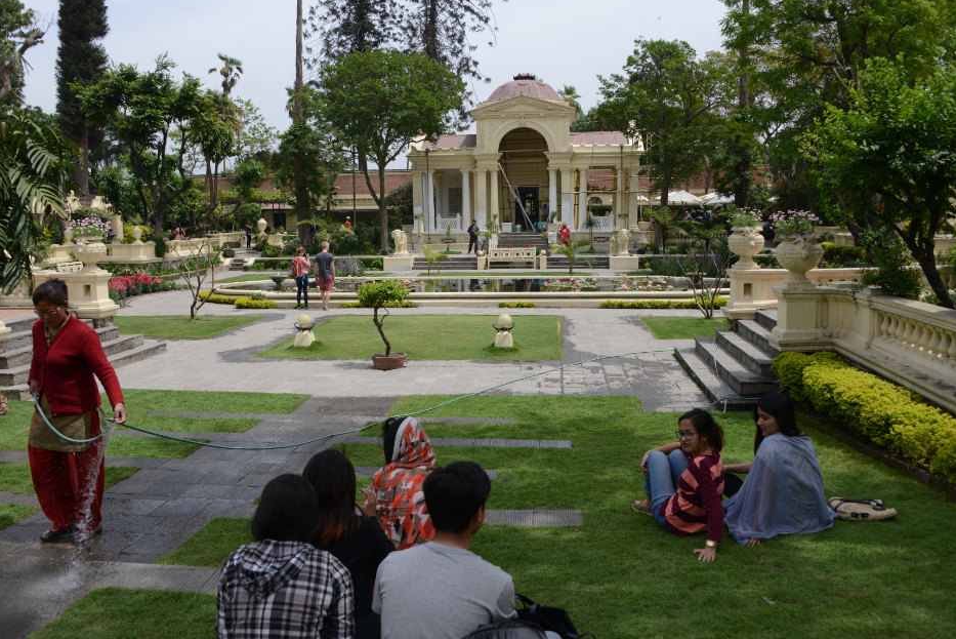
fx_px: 797
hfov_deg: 61.9
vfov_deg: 43.6
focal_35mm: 30
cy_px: 300
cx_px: 462
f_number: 5.6
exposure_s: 1/1600
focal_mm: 28
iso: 400
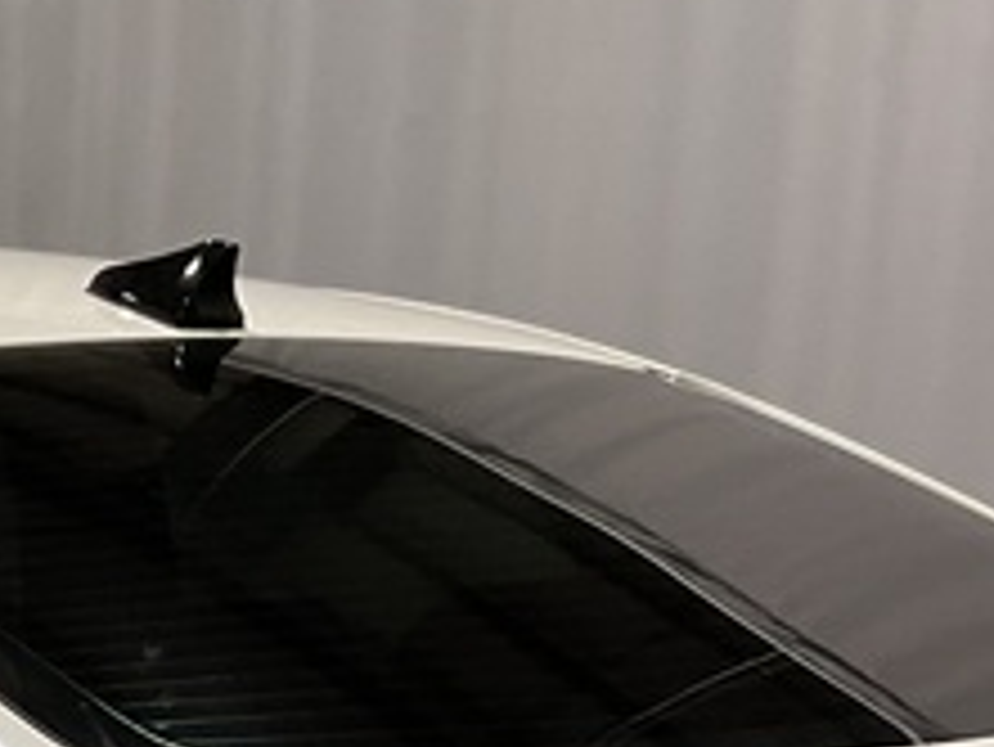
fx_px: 3620
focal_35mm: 126
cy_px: 1408
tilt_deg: -17.1
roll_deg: -2.0
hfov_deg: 15.3
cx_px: -40
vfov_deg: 10.9
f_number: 1.8
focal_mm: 3
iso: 64
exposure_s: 1/120
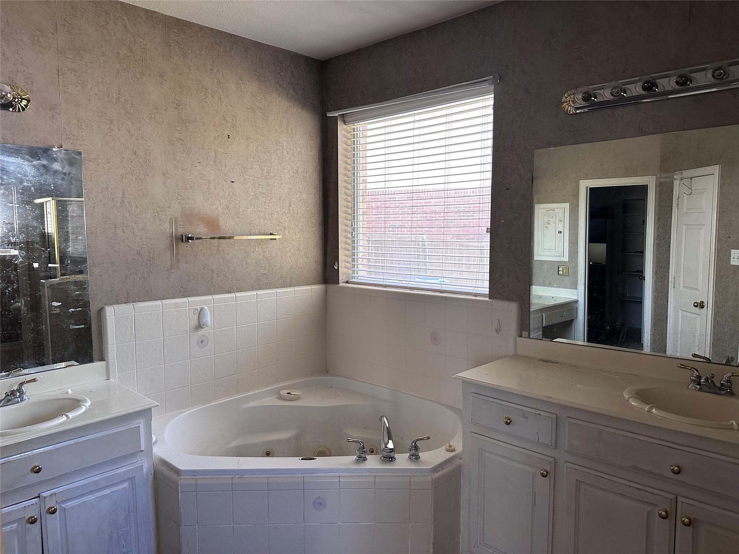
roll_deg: +0.4
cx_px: 370
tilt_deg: -4.4
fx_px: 512
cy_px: 277
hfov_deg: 71.6
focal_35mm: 24
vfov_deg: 56.8
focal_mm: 6.86
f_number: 1.78
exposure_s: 1/68
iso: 250
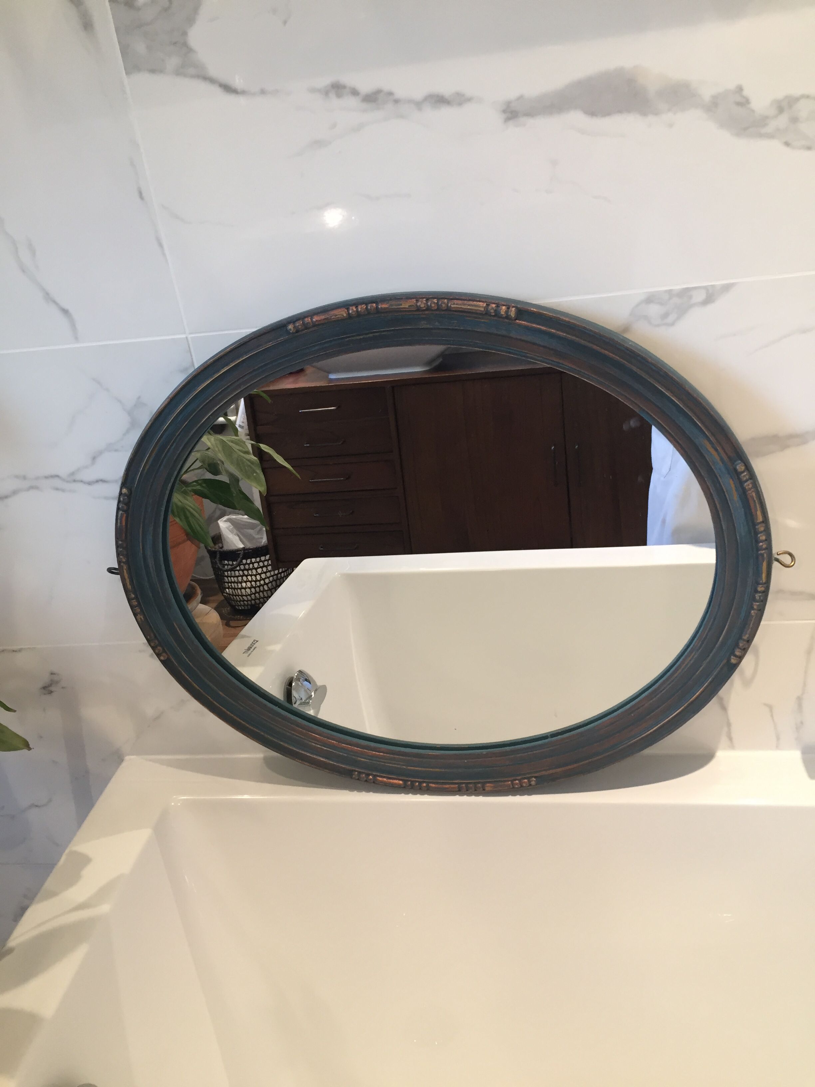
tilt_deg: -25.6
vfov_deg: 61.7
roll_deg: +8.8
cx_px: 408
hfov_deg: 48.2
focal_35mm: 29
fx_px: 910
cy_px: 544
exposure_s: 1/33
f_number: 2.2
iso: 100
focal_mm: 4.15
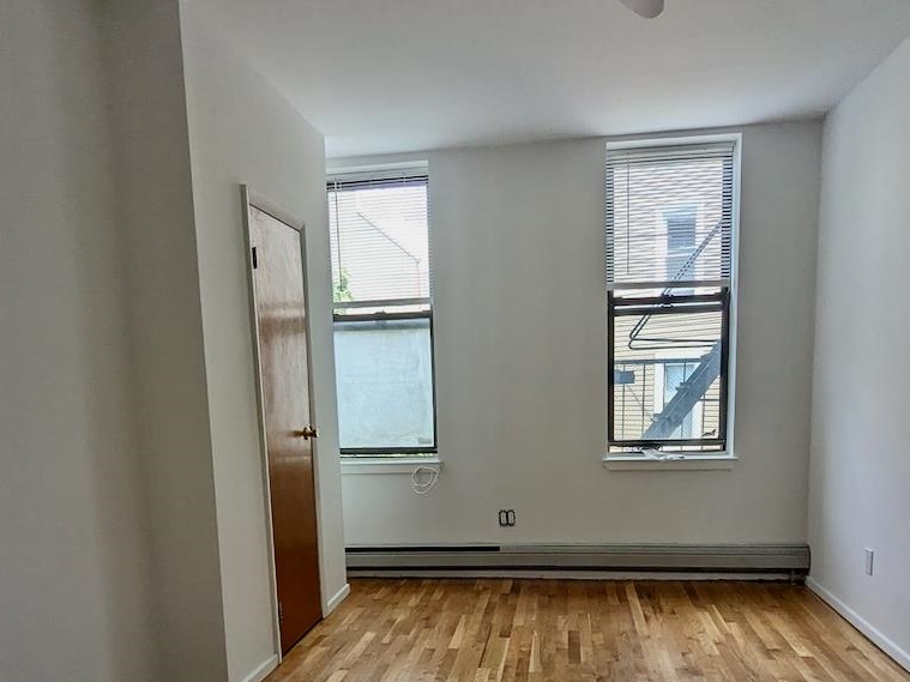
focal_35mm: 27
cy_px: 499
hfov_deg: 65.3
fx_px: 710
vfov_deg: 49.6
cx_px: 458
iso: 75
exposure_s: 1/239
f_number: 2.2
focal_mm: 2.35
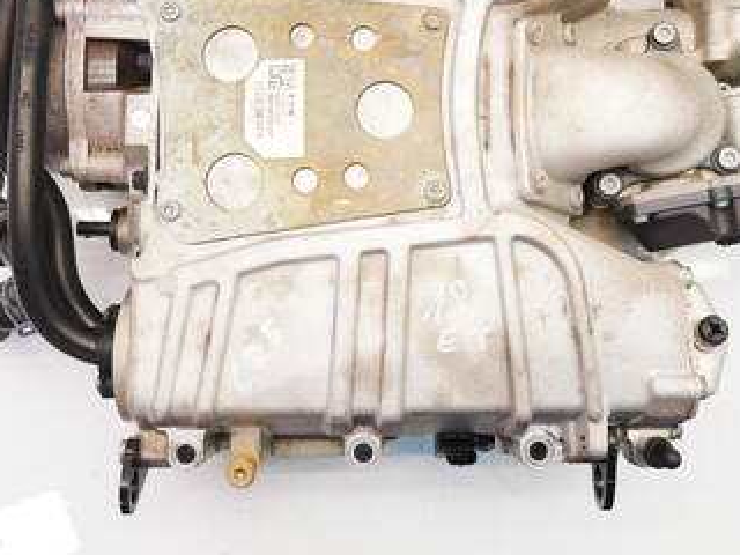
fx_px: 962
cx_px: 400
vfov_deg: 31.6
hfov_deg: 42.0
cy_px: 141
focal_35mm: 45
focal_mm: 15
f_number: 3.7
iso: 500
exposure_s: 1/60
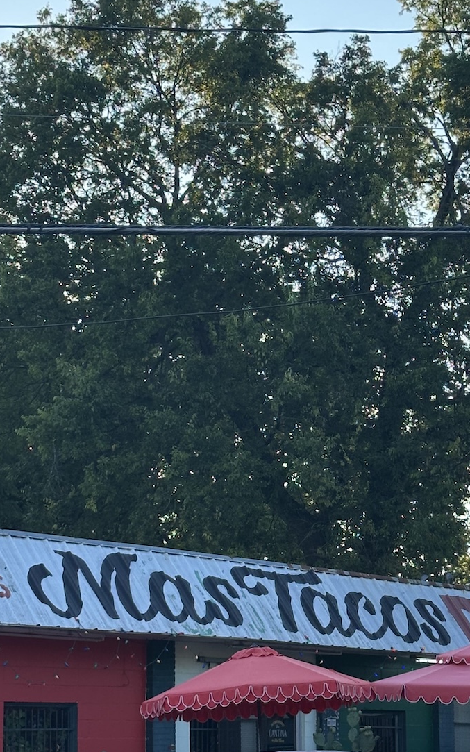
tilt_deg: +9.1
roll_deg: +0.5
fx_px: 1926
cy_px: 486
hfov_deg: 13.9
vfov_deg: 22.0
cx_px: 296
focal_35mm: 94
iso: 64
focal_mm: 6.86
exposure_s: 1/880
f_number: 1.78
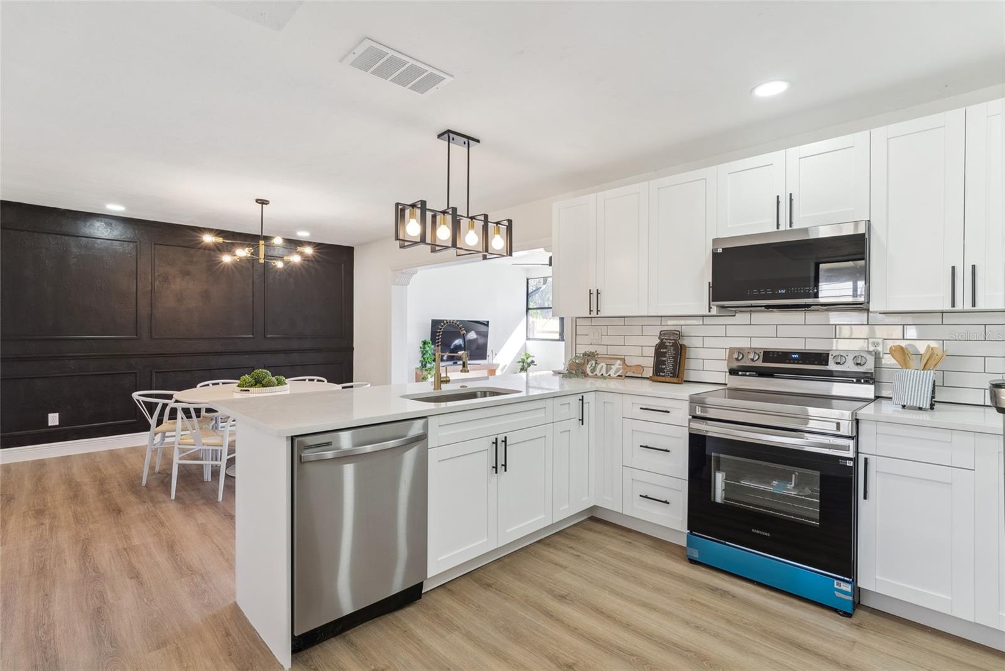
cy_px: 336
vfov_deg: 73.8
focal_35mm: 16
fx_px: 447
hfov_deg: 96.7
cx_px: 502
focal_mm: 16
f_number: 9
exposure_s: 1/15
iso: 200
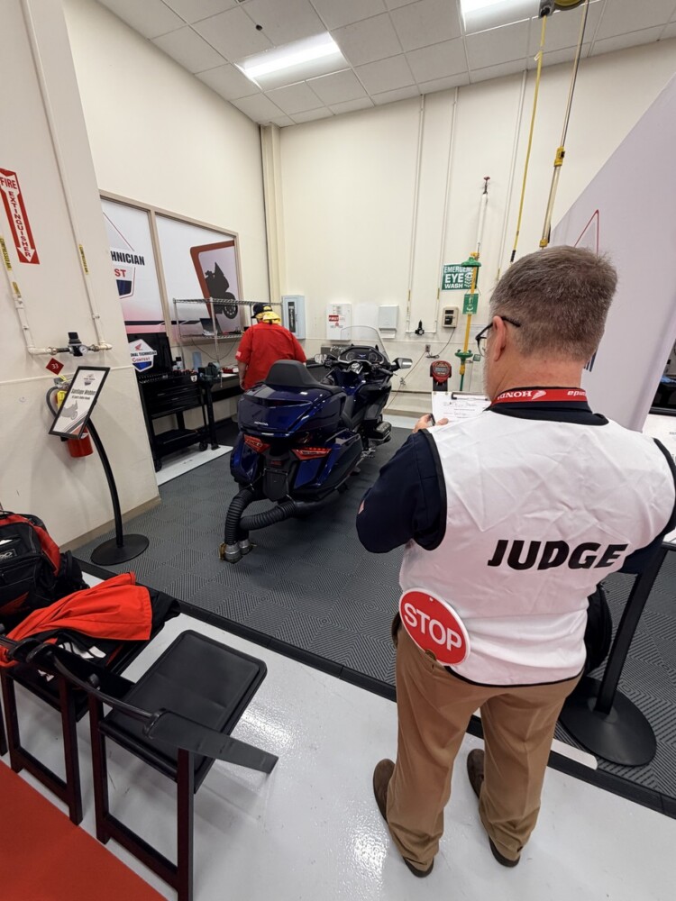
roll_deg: +0.1
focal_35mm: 14
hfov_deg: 85.7
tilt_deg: -19.7
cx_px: 338
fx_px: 365
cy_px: 450
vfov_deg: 102.1
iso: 200
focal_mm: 2.22
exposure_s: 1/120
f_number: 2.2
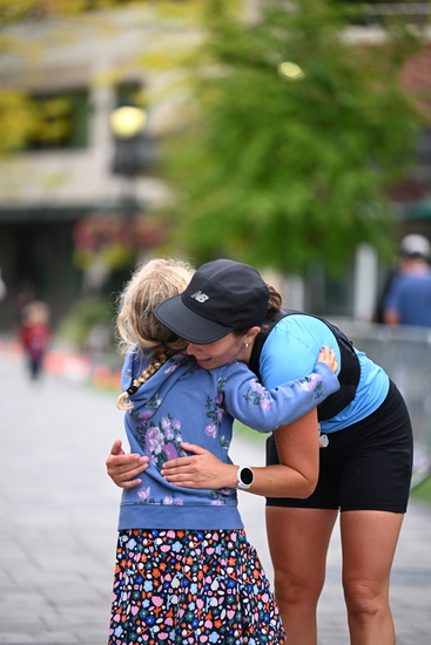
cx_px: 216
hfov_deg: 7.9
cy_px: 322
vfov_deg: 11.7
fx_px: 3140
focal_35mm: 175
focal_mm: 175
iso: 640
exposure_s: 1/1600
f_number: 2.8
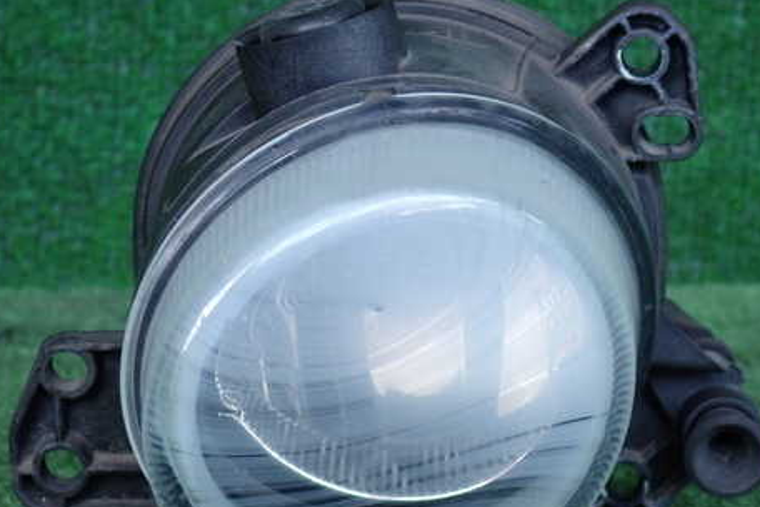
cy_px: 292
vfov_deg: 10.0
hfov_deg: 15.0
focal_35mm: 137
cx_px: 398
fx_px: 2892
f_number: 4.9
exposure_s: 1/125
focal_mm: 18
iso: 500
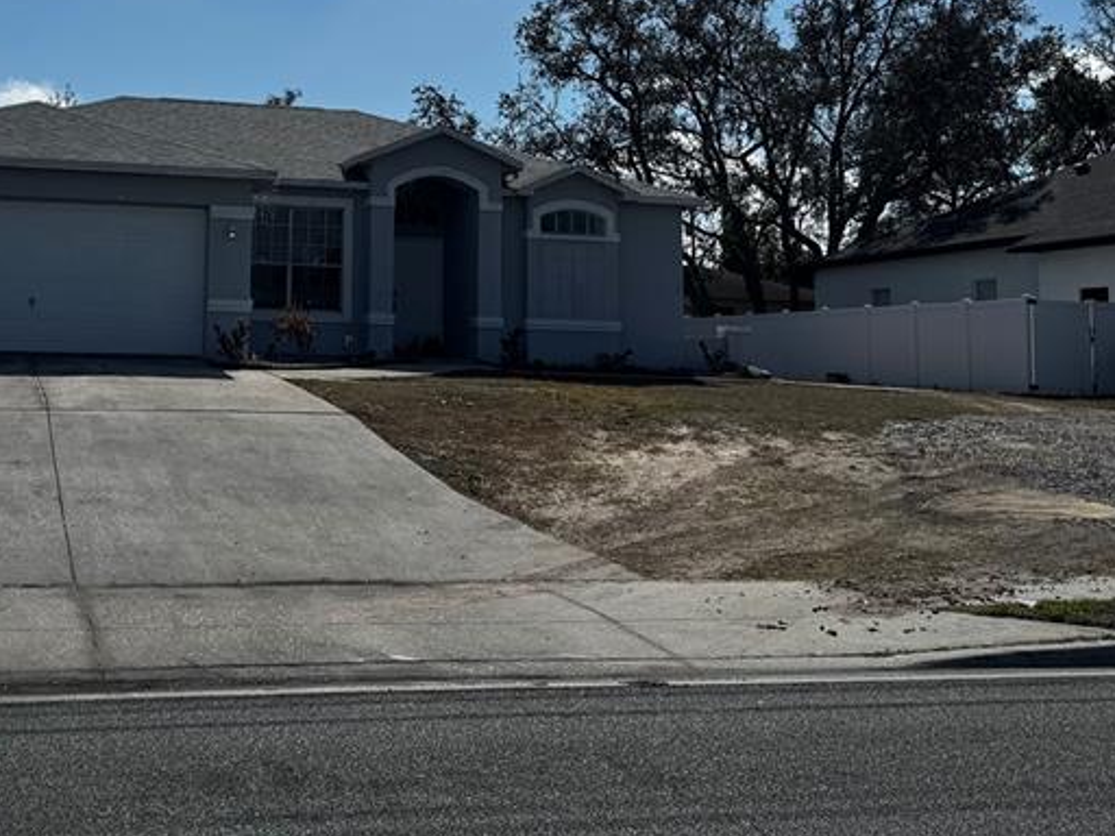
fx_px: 1546
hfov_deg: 38.9
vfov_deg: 29.4
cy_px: 144
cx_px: 324
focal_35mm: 48
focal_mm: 6.76
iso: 80
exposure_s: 1/12346
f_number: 1.78
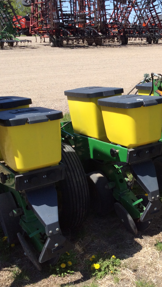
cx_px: 145
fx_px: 359
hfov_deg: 24.7
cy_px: 144
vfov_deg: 43.7
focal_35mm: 47
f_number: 2.4
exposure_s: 1/1100
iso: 32
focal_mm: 3.3
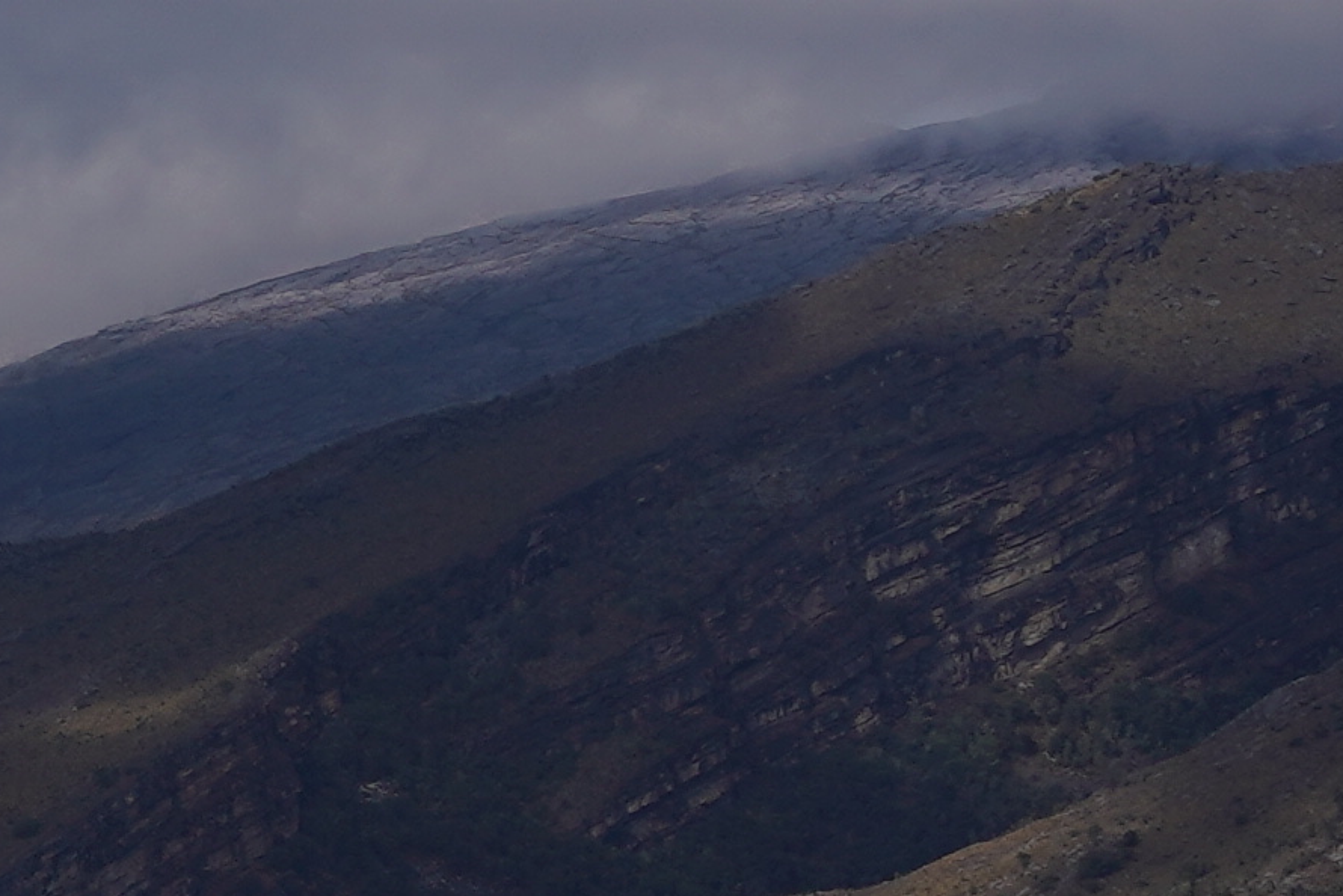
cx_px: -3107
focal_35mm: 438
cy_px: 1038
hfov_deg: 4.5
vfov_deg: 3.1
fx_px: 16344
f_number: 6.3
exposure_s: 1/1000
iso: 100
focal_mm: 65
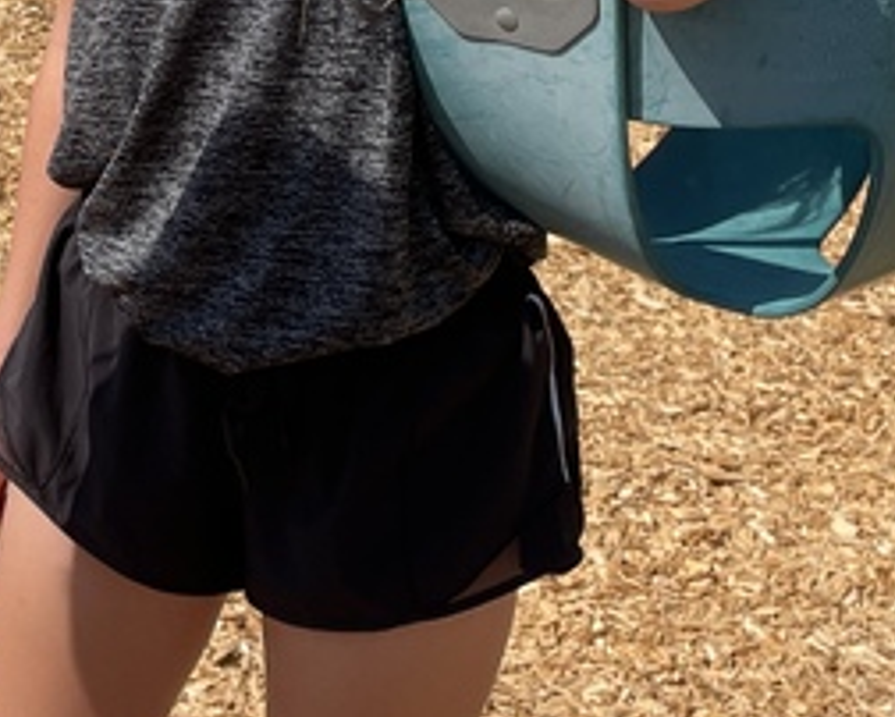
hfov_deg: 17.9
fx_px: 2730
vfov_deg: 14.6
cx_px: -110
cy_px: -89
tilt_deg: -11.0
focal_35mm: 103
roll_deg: -0.4
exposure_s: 1/3125
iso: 32
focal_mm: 4.2
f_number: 1.6
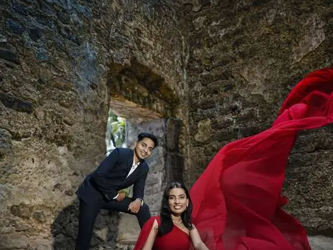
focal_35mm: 41
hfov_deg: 45.8
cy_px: 191
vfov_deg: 34.3
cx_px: 167
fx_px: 395
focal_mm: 28
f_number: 2
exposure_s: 1/1000
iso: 250
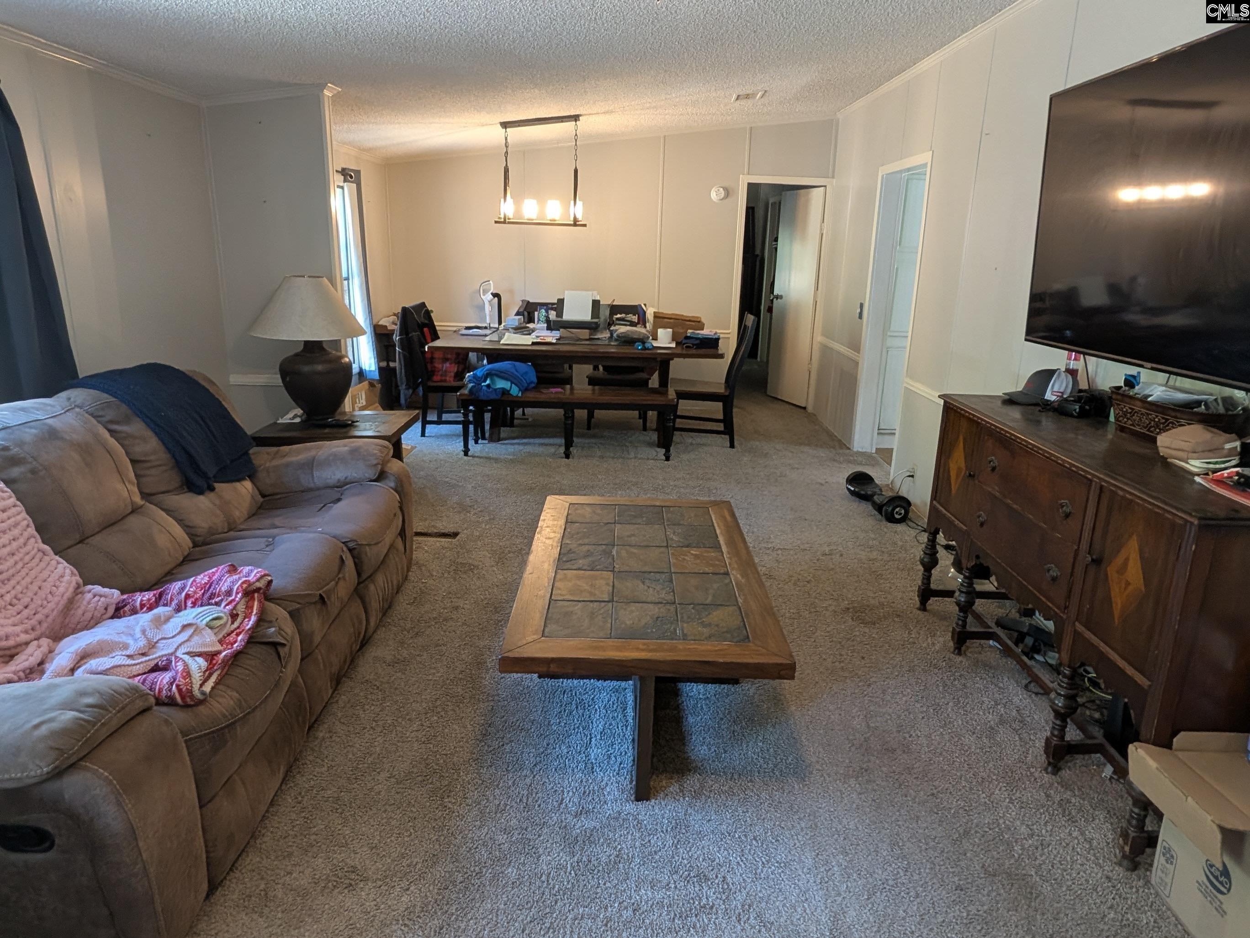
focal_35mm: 16
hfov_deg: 94.5
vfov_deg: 78.1
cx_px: 625
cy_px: 469
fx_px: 578
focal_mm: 2.22
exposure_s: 1/40
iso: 215
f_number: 2.2
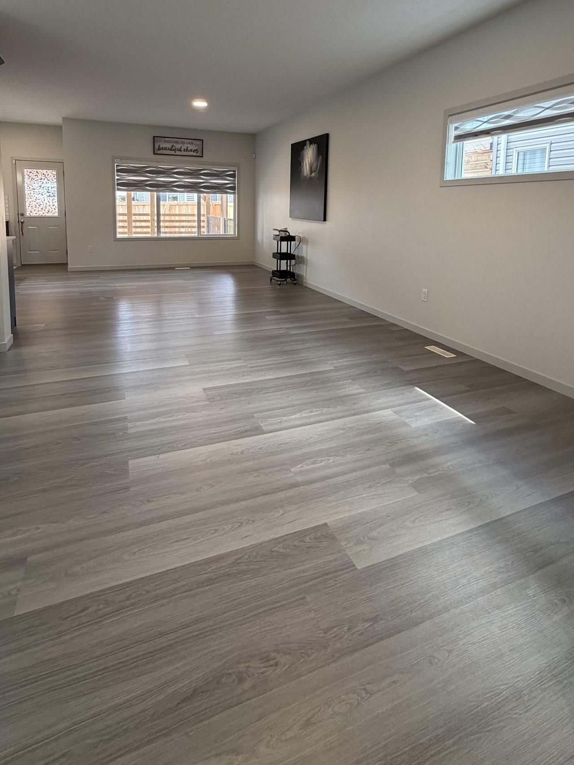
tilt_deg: -6.4
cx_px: 280
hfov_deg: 68.7
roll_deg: -0.8
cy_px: 256
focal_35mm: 19
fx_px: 420
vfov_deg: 81.9
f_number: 2.2
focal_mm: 2.22
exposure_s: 1/60
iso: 200
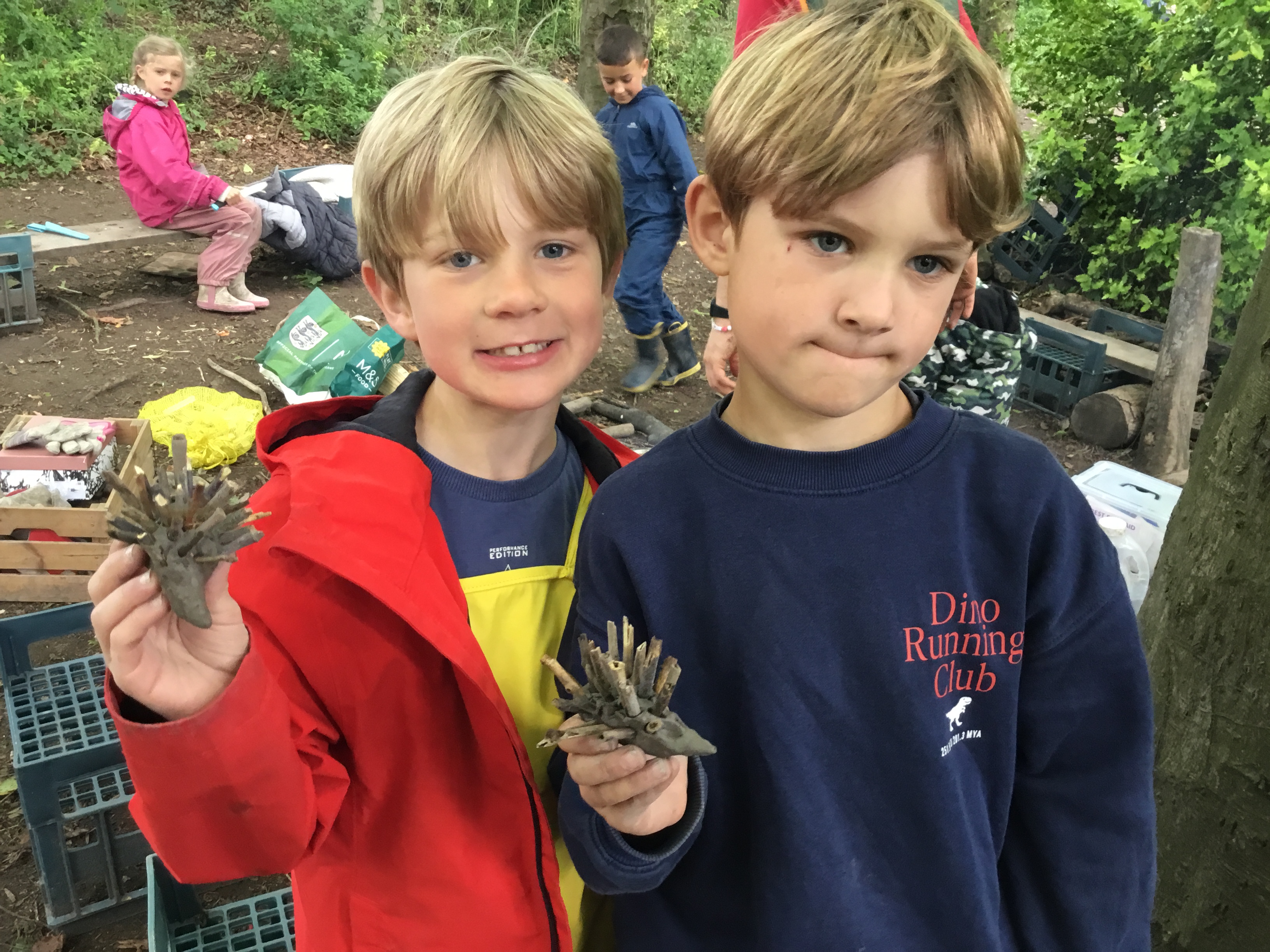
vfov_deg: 45.4
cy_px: 476
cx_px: 635
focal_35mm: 31
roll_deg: +3.1
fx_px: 1137
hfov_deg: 58.4
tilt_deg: -20.5
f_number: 2.4
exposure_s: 1/33
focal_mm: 3.3
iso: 100
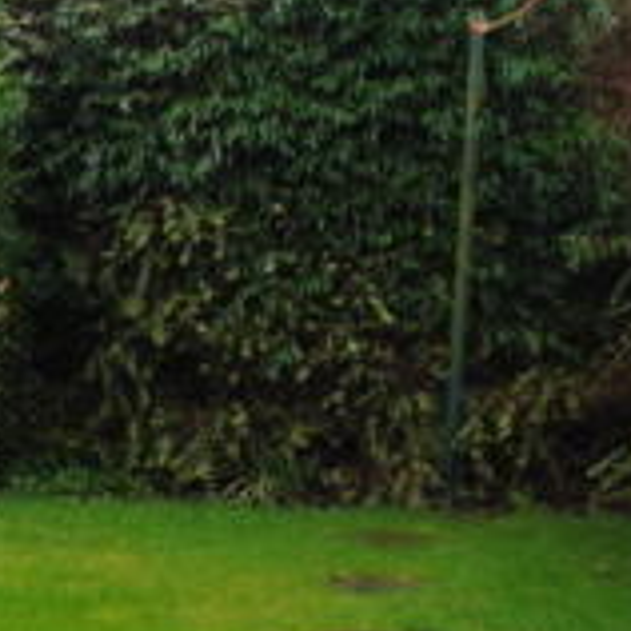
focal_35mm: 105
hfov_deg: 14.8
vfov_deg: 16.4
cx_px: -453
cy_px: 533
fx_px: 2165
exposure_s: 1/125
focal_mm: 20
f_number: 5.6
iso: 100
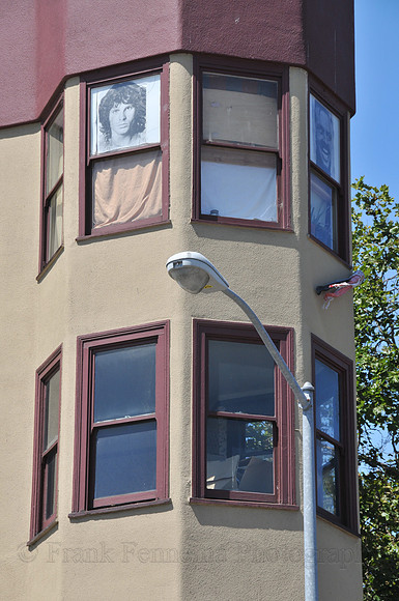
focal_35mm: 142
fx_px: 2376
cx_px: 200
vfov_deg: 14.4
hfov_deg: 9.6
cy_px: 300
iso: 200
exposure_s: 1/500
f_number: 11
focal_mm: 95
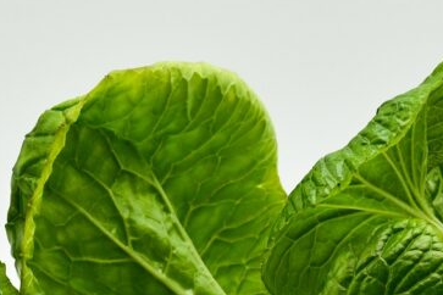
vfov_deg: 2.5
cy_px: 368
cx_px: 699
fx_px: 6804
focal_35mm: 553
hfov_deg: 3.7
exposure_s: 1/500
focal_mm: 105
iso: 1000
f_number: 11
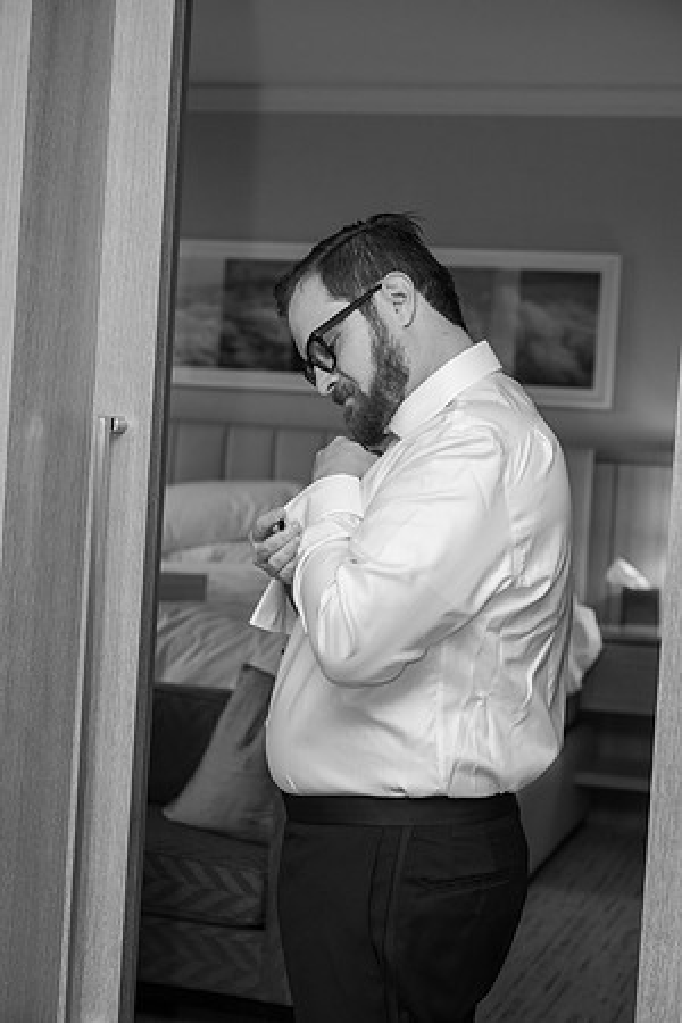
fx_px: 1989
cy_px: 512
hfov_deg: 19.5
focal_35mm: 70
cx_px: 341
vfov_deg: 28.8
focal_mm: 70
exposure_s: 1/200
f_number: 4
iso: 800
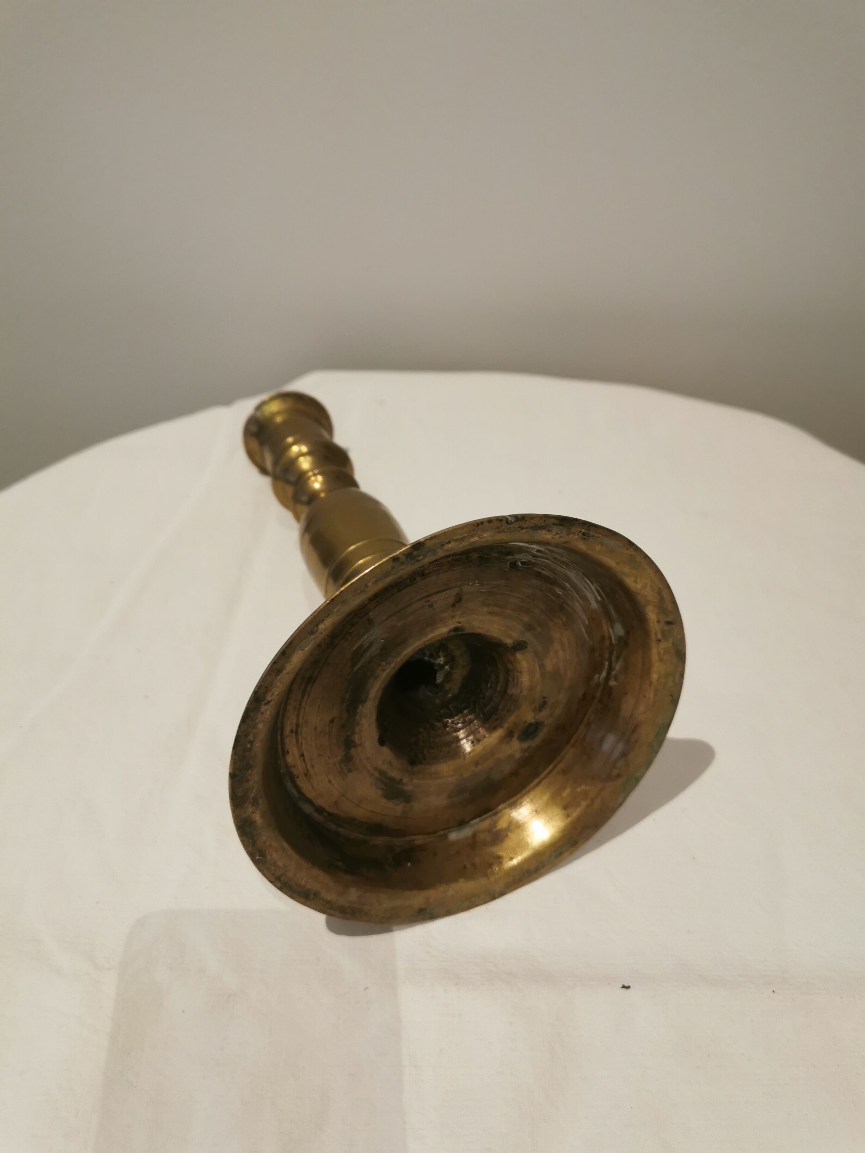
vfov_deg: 65.3
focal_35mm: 27
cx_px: 432
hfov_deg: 51.4
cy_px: 576
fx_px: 900
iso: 250
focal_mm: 5.58
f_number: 1.8
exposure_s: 1/50
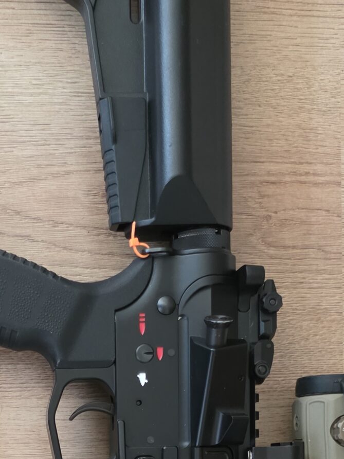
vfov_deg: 26.5
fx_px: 875
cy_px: 535
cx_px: 25
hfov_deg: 21.7
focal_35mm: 66
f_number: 1.7
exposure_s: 1/100
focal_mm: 6.25
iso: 1250
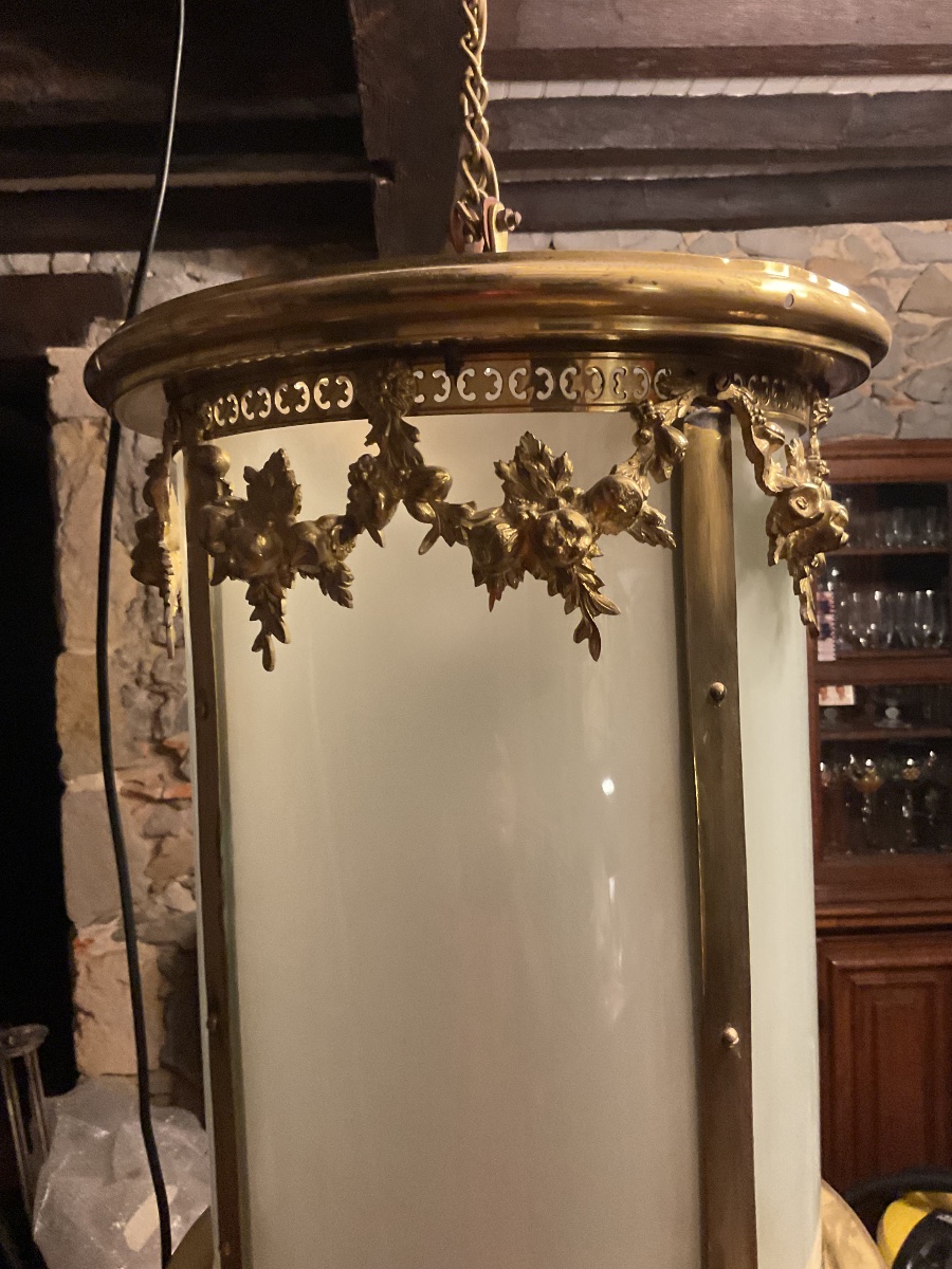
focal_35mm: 29
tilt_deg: -2.3
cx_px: 476
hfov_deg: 48.2
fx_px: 1063
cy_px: 634
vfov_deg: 61.7
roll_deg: +2.4
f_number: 1.8
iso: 400
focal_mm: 3
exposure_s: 1/30
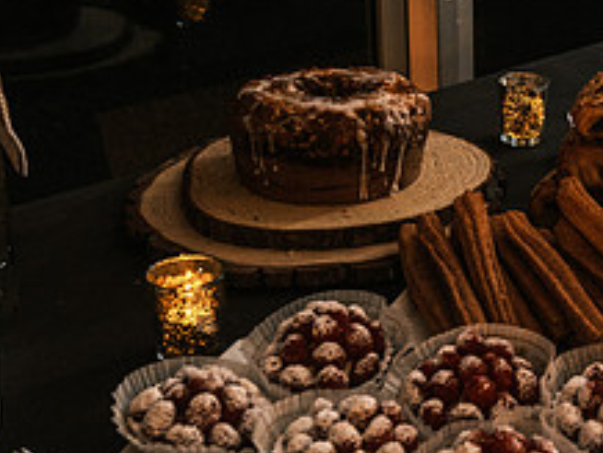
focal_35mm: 69
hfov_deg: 26.6
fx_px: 1203
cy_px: 95
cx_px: 603
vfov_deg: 21.1
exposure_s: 1/60
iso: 2000
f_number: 3.6
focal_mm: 18
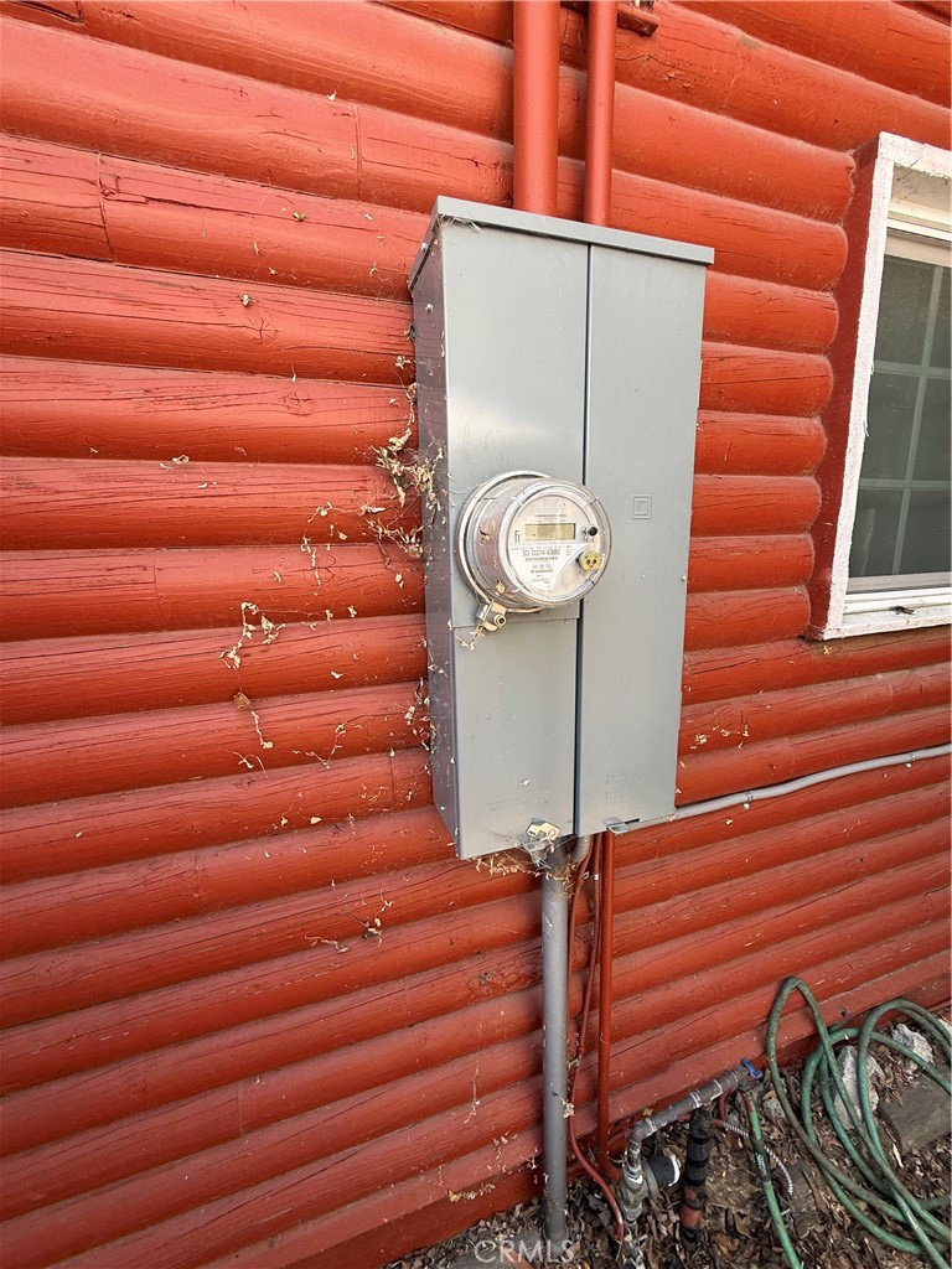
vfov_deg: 102.1
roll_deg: +0.4
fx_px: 513
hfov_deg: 85.7
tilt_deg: -12.3
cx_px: 476
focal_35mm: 14
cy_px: 634
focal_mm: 2.22
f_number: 2.2
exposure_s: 1/163
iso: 50
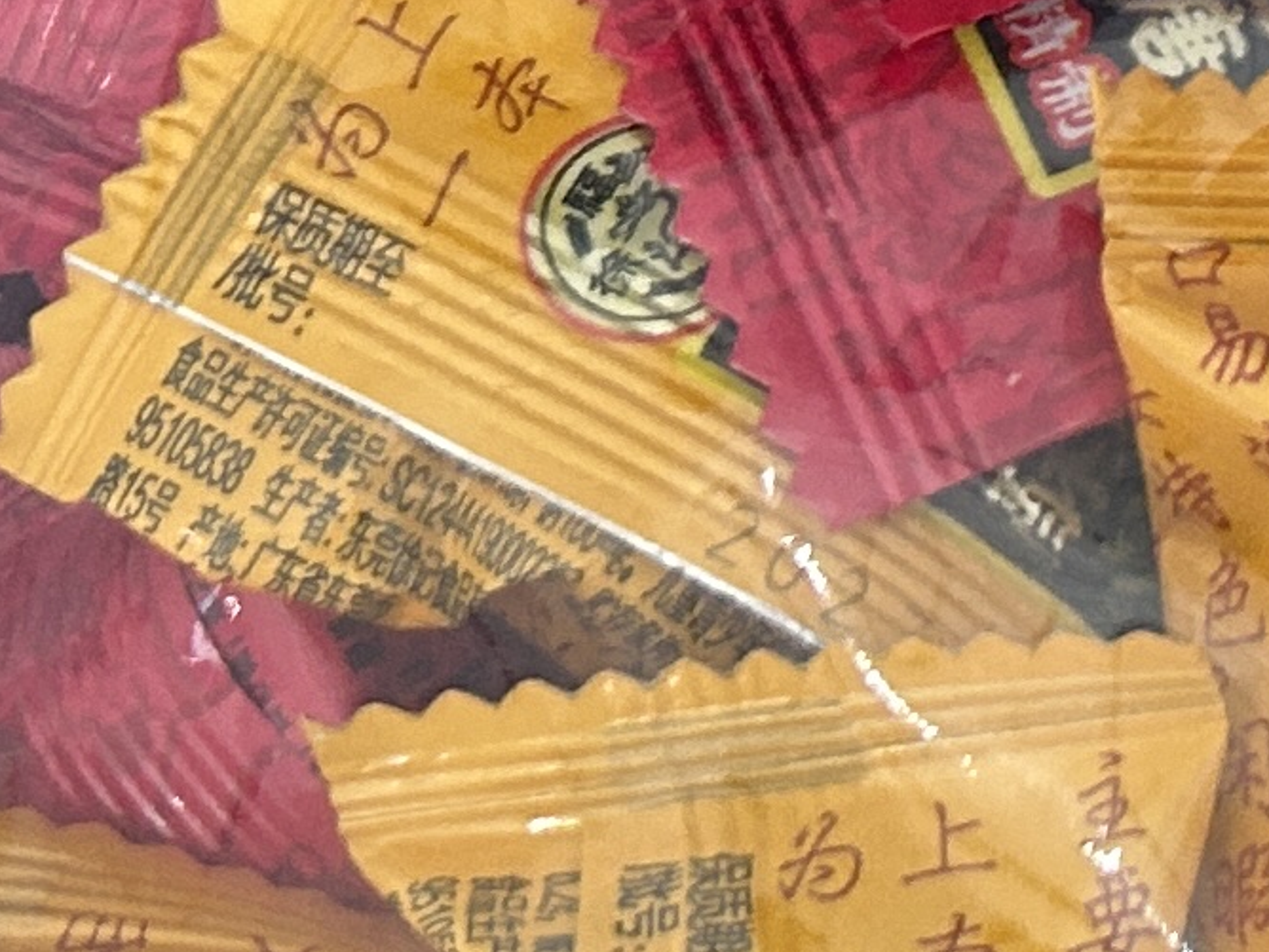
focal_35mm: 157
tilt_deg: -63.9
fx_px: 5756
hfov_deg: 11.7
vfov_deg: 9.4
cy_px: -114
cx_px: 2268
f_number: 1.5
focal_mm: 5.7
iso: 160
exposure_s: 1/50
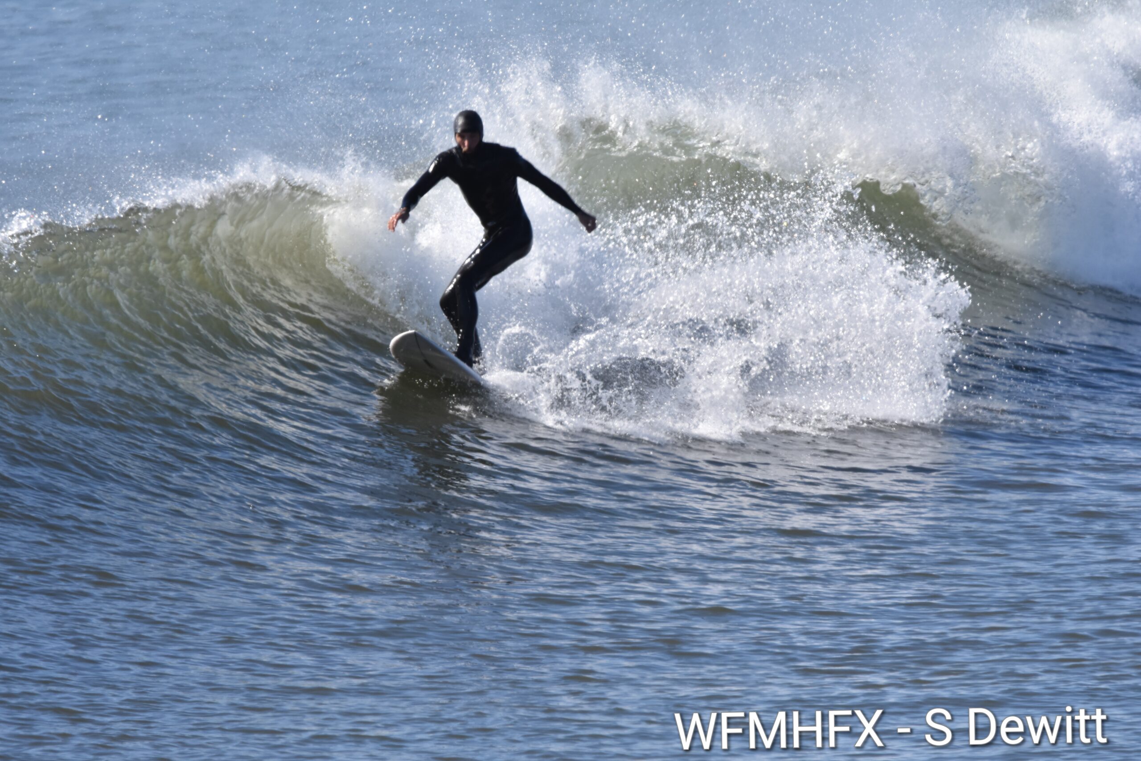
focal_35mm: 900
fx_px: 28524
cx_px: 570
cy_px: 380
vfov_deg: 1.5
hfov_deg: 2.3
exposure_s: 1/1250
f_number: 9
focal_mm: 600
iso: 500
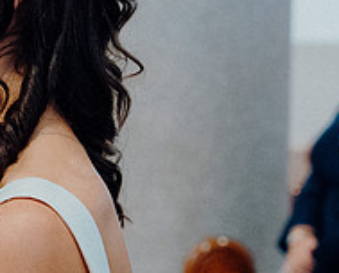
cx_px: -108
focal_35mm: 250
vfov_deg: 6.2
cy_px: 127
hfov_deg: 7.6
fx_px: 2513
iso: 3200
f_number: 3.5
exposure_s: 1/160
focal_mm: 58
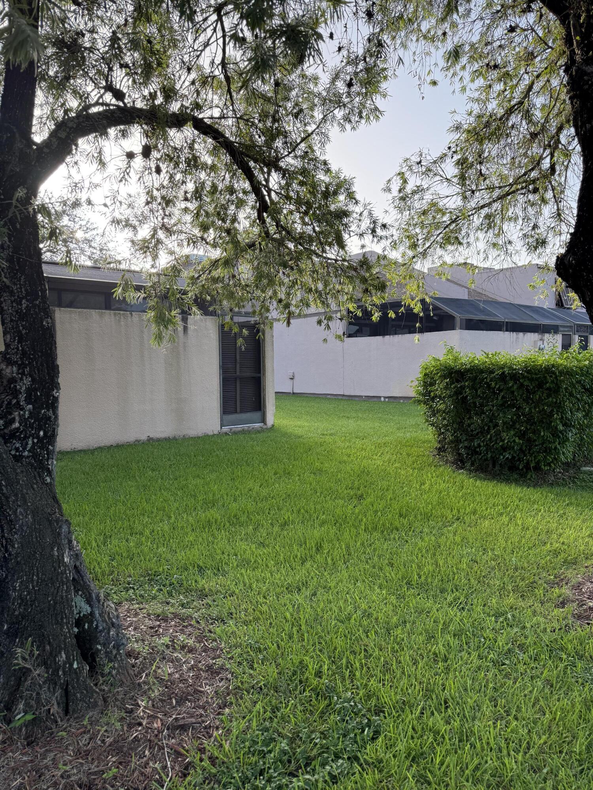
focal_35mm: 24
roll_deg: +0.8
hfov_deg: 56.8
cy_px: 395
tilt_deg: -2.8
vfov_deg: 71.6
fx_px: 548
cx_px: 296
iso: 100
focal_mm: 6.76
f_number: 1.78
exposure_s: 1/943
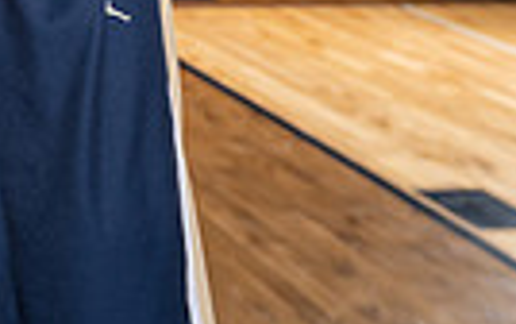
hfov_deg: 16.1
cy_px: -486
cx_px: 15
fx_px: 1787
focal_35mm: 127
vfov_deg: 9.2
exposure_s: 1/250
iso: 400
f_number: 4.5
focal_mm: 37
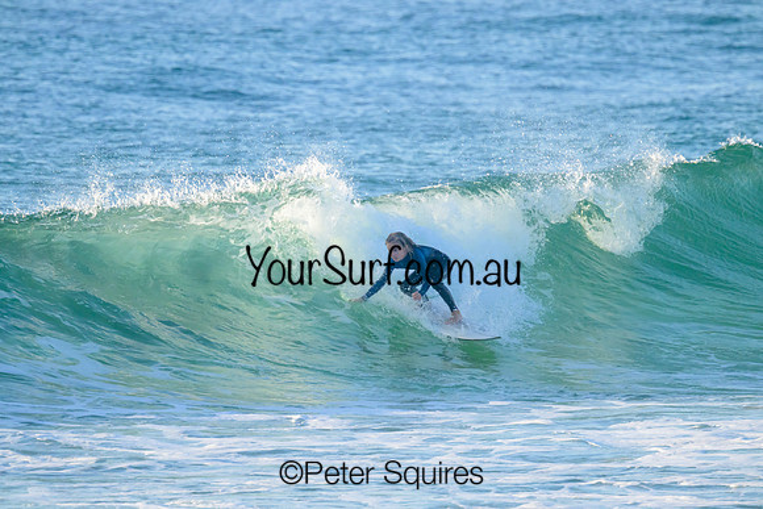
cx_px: 382
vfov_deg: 2.1
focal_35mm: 660
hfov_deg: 3.1
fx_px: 13991
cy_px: 254
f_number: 11
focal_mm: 660
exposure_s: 1/2000
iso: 2200
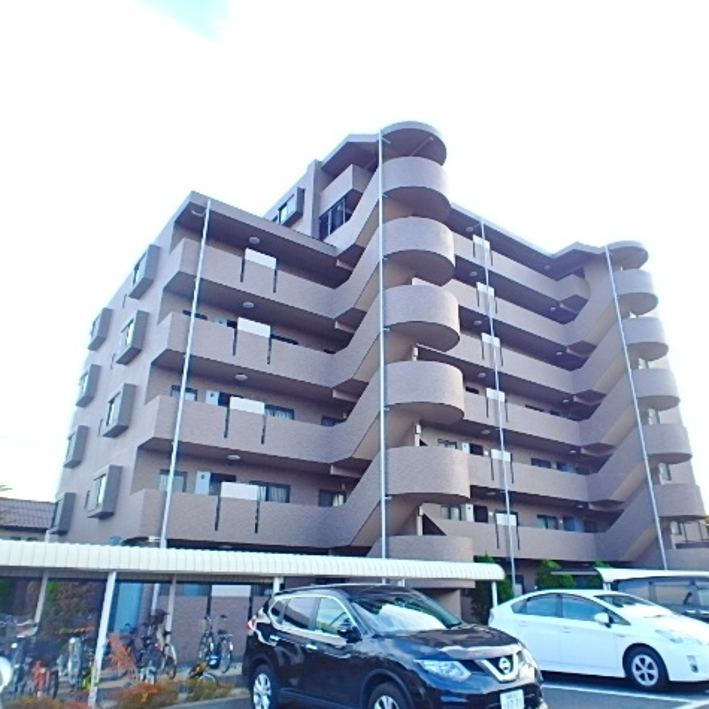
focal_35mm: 25
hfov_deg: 62.9
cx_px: 379
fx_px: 579
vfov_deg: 62.9
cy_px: 355
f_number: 3.5
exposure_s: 1/100
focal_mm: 3.7
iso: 125
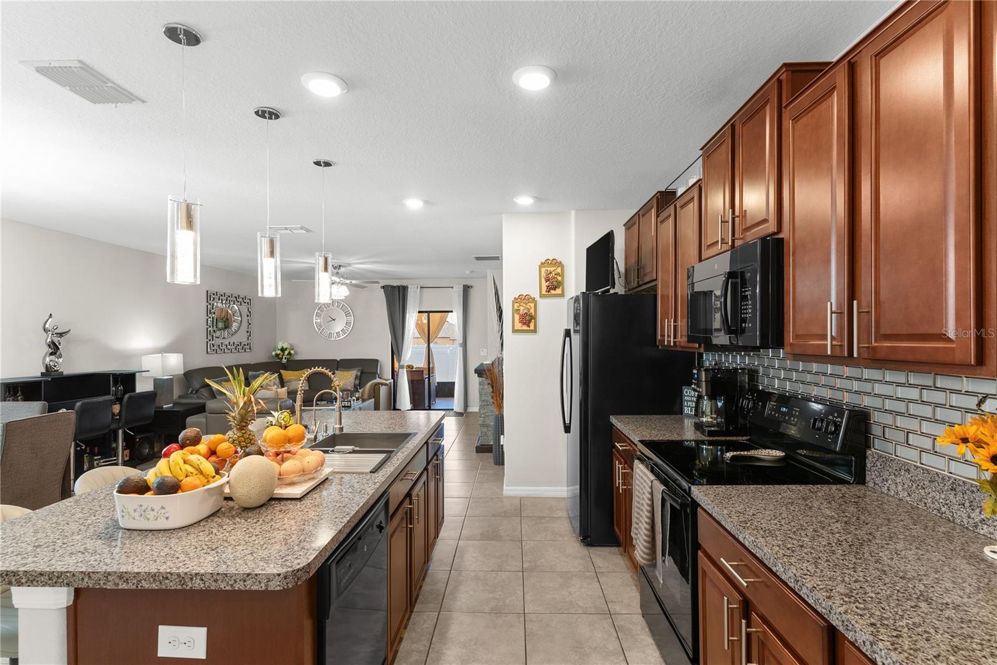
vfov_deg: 70.5
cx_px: 498
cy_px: 332
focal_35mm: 17
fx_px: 471
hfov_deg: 93.3
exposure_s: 1/2.5
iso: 400
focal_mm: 17
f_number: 8
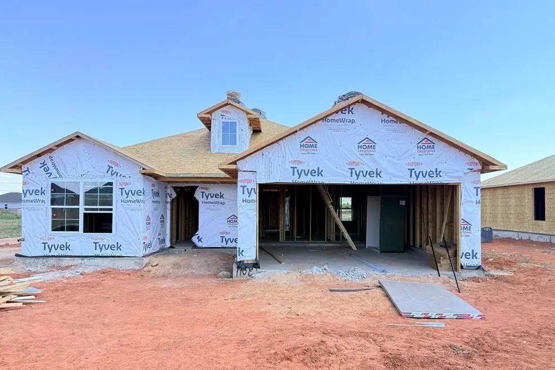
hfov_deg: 69.4
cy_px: 198
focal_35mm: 26
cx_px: 275
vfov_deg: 49.5
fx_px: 401
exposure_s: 1/805
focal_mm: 6.76
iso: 100
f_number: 1.78
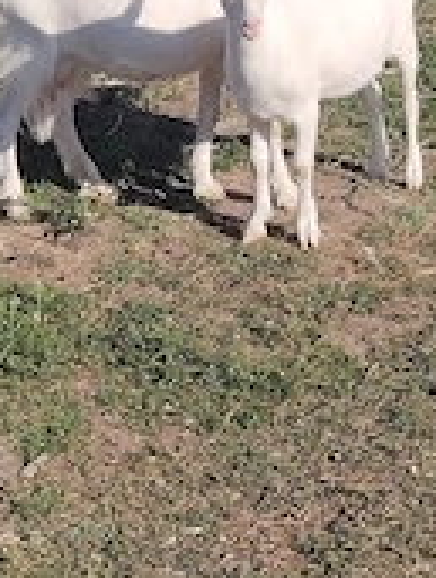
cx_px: 257
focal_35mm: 112
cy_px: 206
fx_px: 1874
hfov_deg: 13.3
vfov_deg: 17.5
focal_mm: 5.25
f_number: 1.75
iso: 100
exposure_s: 1/1156
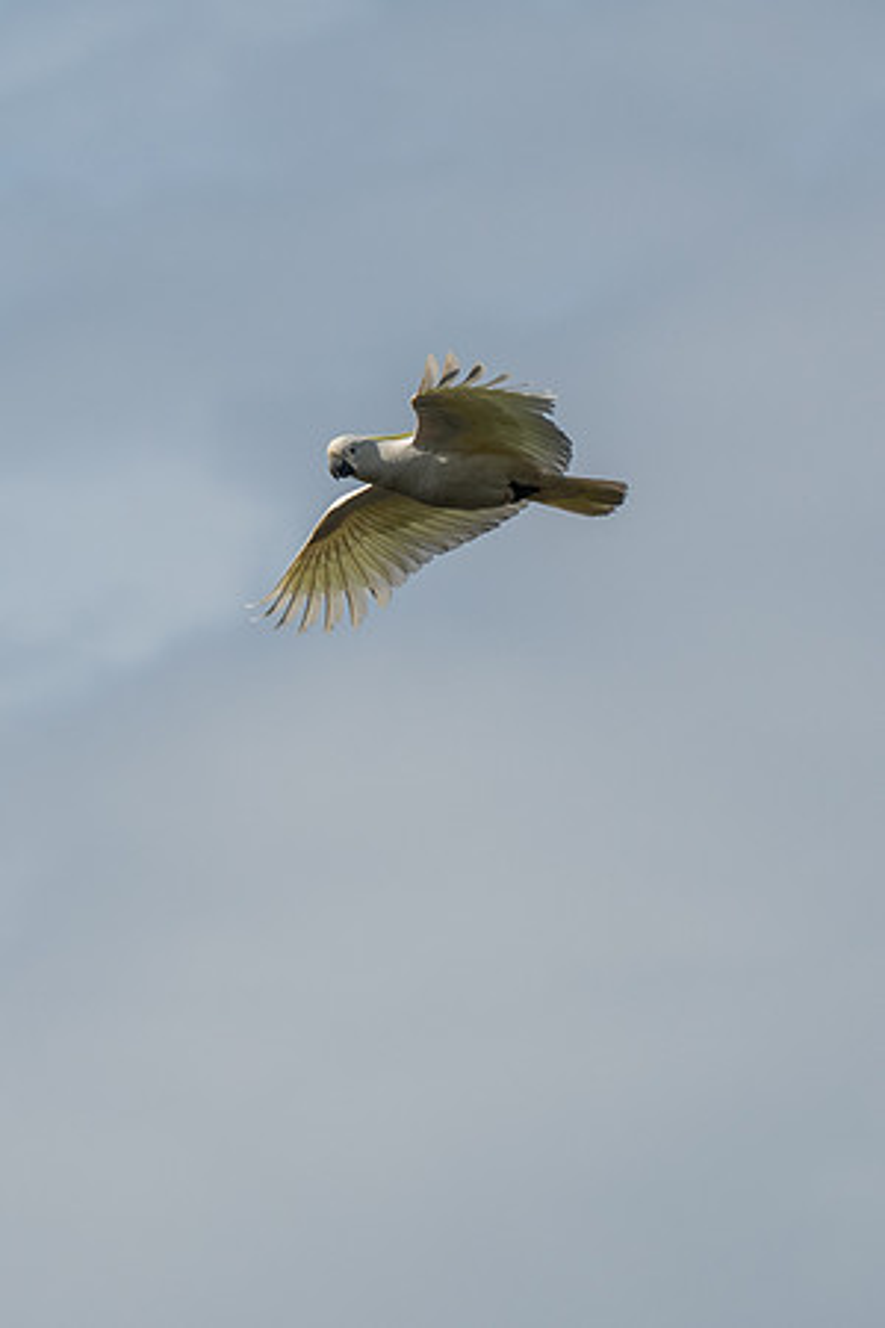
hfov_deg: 2.7
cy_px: 682
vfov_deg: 4.0
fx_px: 18928
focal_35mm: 513
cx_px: 132
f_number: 5.6
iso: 110
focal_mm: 200
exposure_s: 1/2000
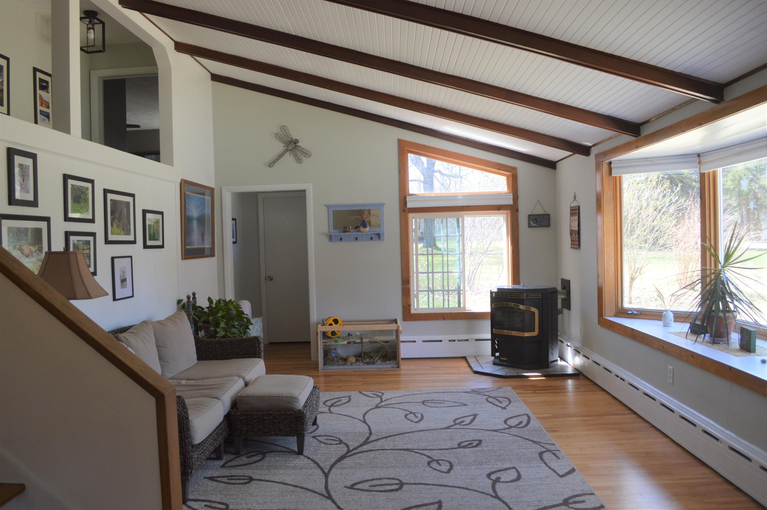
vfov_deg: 47.8
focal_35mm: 27
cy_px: 255
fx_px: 575
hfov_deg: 67.4
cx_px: 384
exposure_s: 1/100
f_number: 5
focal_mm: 18
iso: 400
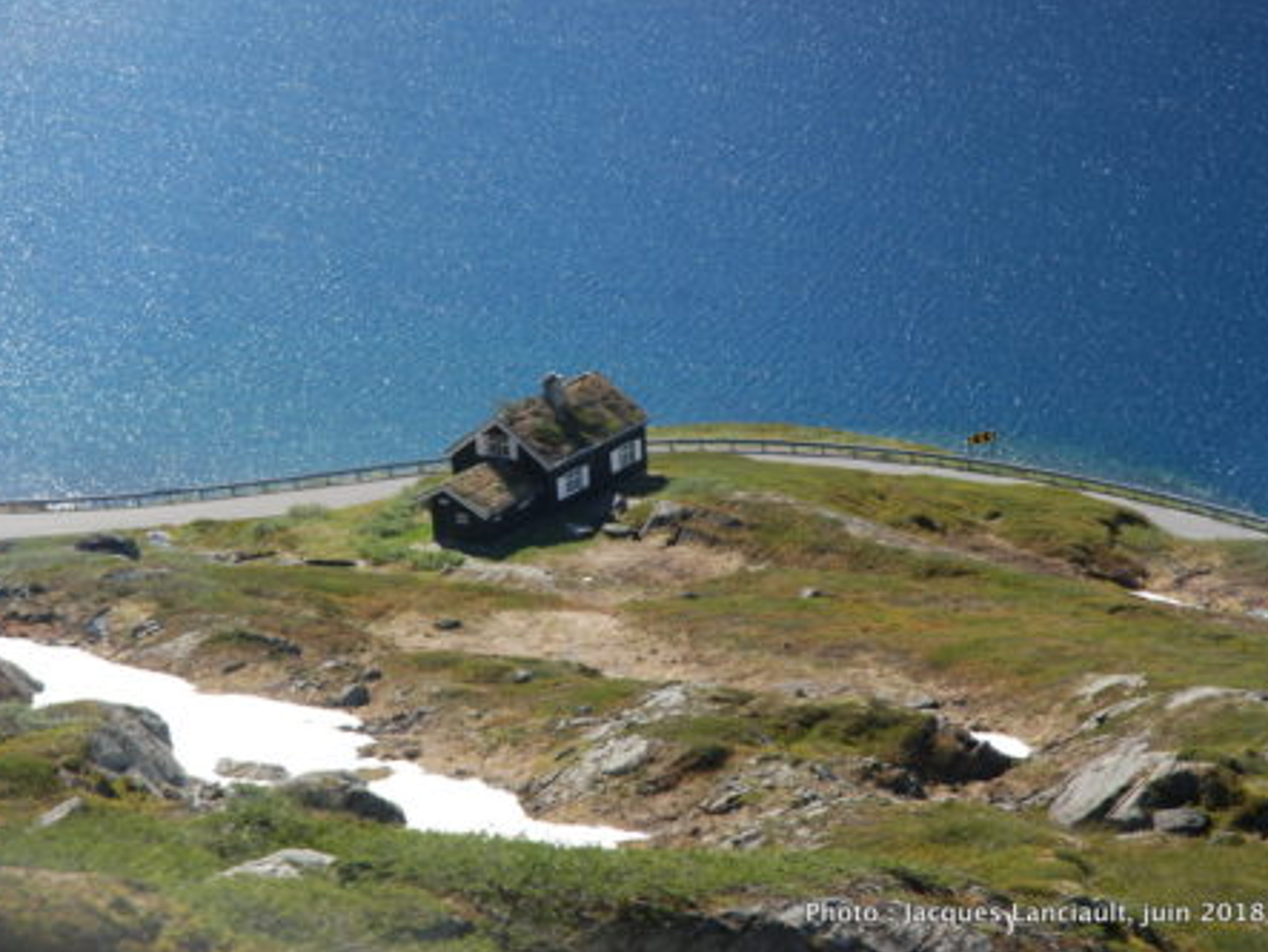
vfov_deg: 13.0
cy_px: 476
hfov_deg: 17.2
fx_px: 4179
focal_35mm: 114
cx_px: 584
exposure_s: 1/250
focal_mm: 70
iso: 400
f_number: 9
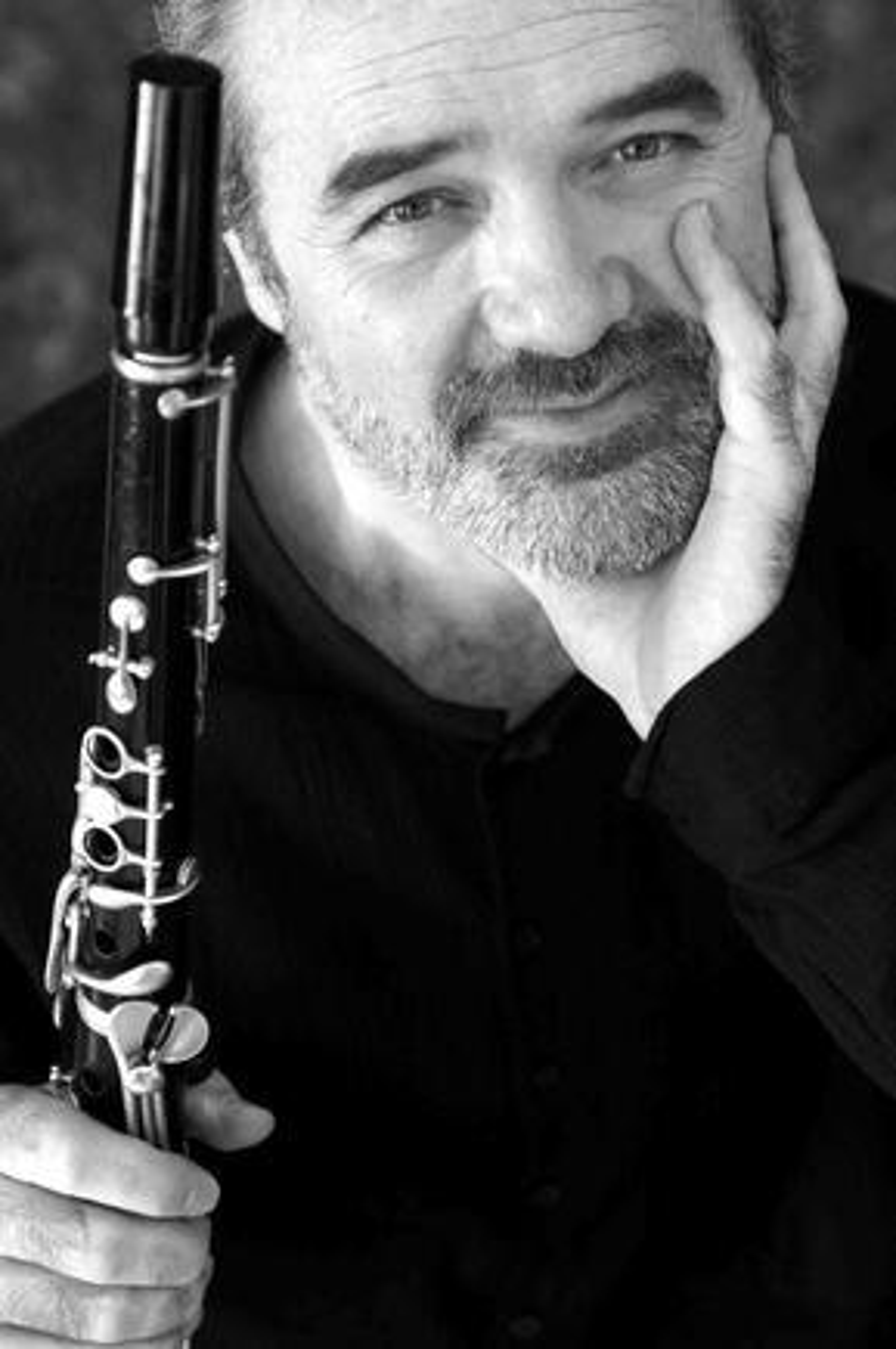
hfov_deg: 18.1
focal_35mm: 75
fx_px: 2806
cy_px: 674
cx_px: 448
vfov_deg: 27.0
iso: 400
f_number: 3.5
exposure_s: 1/500
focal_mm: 50
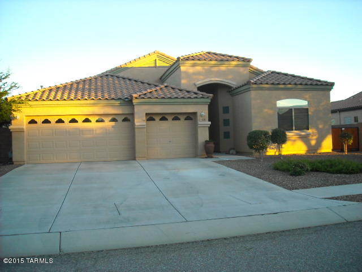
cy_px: 136
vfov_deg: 40.7
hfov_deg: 52.6
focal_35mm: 35
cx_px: 181
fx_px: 366
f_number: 2.8
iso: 191
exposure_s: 1/250
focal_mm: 5.7
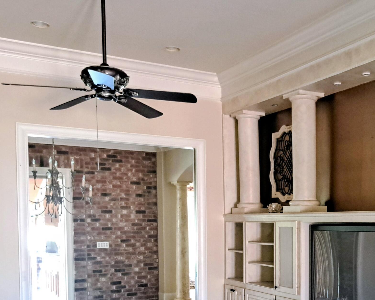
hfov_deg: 39.4
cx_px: 306
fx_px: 499
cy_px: 259
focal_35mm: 45
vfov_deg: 32.1
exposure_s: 1/60
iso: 500
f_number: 1.8
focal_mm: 5.23
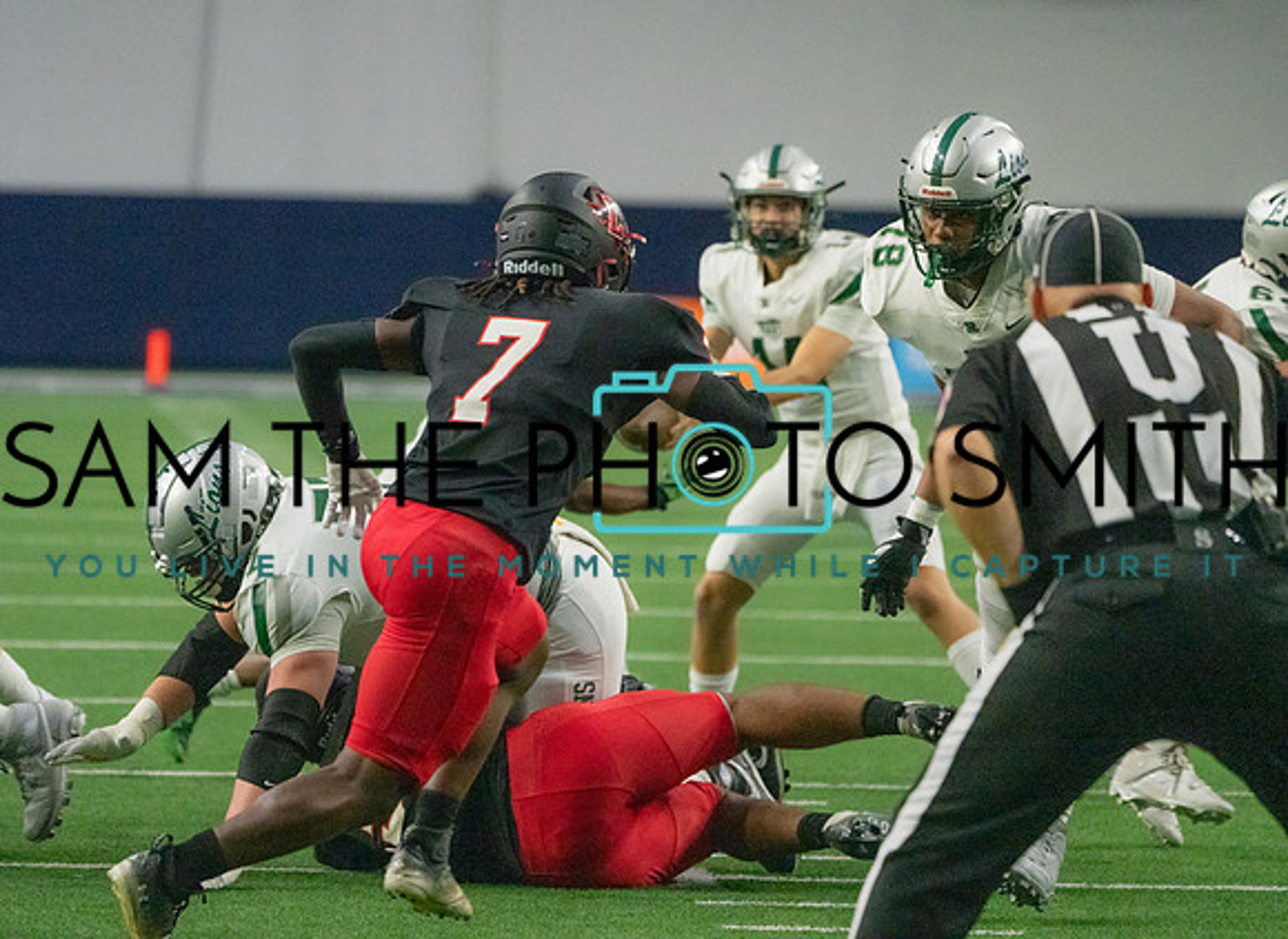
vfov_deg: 4.8
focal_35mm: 307
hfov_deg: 6.5
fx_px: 11318
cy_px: 433
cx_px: 528
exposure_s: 1/1250
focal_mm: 268
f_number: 5.6
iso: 16000
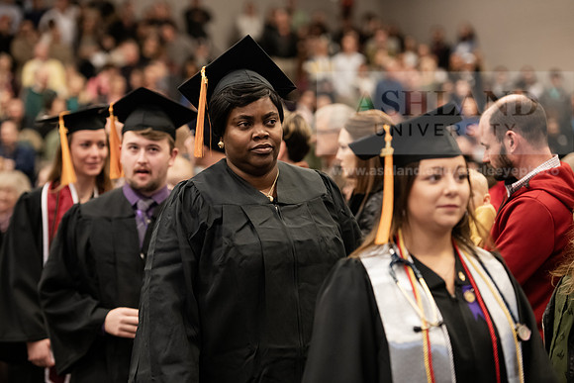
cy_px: 192
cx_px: 287
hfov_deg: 18.3
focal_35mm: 112
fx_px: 1786
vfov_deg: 12.2
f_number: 3.2
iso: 2000
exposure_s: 1/200
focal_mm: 112
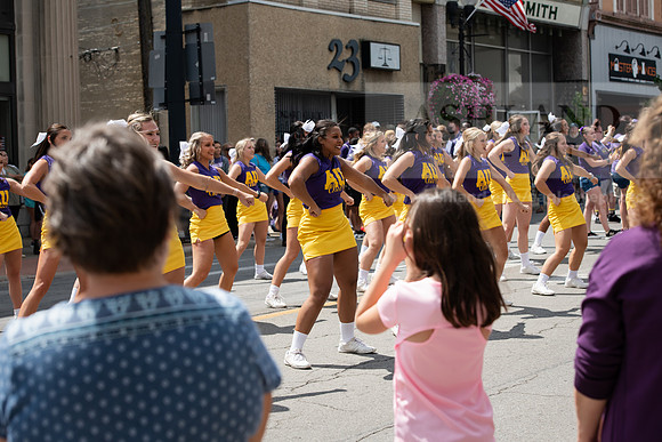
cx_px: 331
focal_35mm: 70
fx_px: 1287
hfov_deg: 28.8
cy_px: 221
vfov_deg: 19.5
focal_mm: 70
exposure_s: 1/640
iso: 200
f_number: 6.3
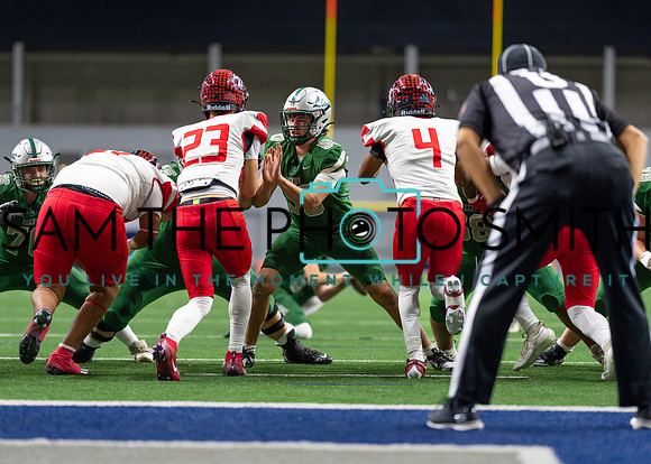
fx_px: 2615
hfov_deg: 14.2
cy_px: 232
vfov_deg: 10.2
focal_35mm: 141
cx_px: 326
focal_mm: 135
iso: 800
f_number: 1.8
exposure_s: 1/1250
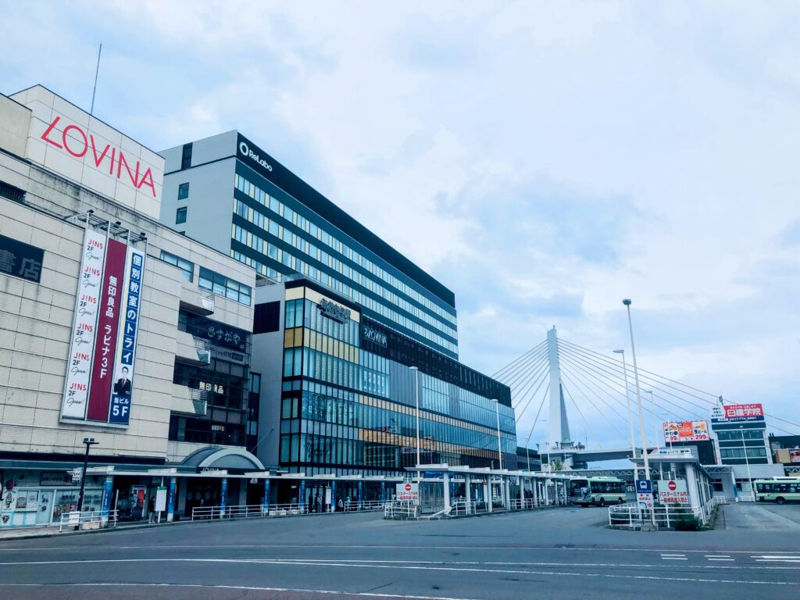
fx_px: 647
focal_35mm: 28
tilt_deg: +16.8
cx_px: 400
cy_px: 300
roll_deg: +1.8
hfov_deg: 63.4
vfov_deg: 49.7
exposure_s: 1/3690
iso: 25
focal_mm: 4
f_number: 1.8
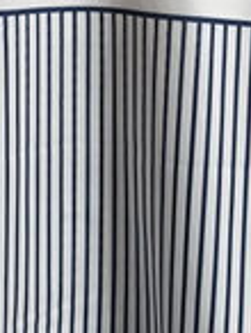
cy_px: -17
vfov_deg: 22.2
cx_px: 103
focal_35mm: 84
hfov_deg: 17.6
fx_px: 810
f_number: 1.65
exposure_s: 1/50
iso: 1000
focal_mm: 6.14
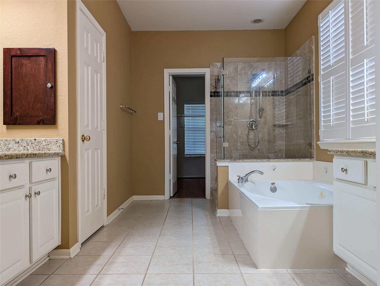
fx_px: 264
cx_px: 190
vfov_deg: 56.9
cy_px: 143
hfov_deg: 71.5
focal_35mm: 24
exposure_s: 1/120
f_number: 1.68
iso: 28
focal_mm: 6.9
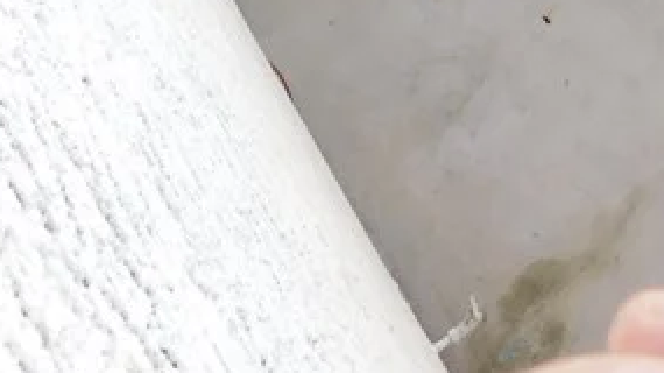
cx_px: 739
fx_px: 1584
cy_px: -462
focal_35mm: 90
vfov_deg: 11.5
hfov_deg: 22.3
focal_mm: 4
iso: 125
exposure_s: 1/400
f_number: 3
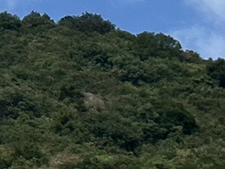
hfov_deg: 5.7
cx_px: -393
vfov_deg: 4.4
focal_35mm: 329
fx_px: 2138
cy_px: -201
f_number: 1.78
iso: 64
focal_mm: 6.86
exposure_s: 1/5882
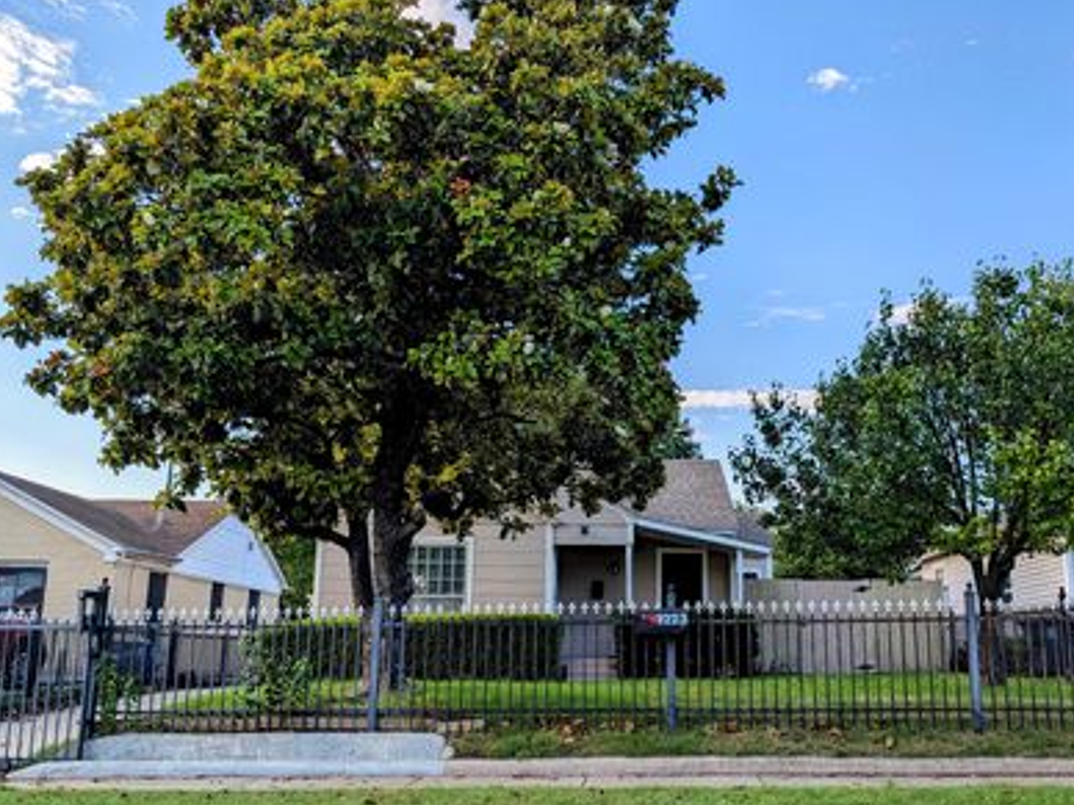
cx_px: 543
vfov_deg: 45.3
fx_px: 962
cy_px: 455
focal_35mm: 31
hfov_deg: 58.3
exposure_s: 1/659
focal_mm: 6.9
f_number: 1.68
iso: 21
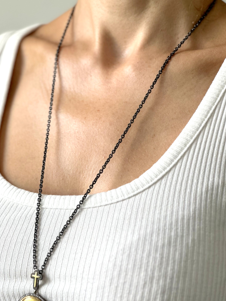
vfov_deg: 21.3
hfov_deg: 16.1
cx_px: 96
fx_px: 801
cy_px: 178
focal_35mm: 92
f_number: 2.8
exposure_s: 1/121
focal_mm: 9
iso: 50
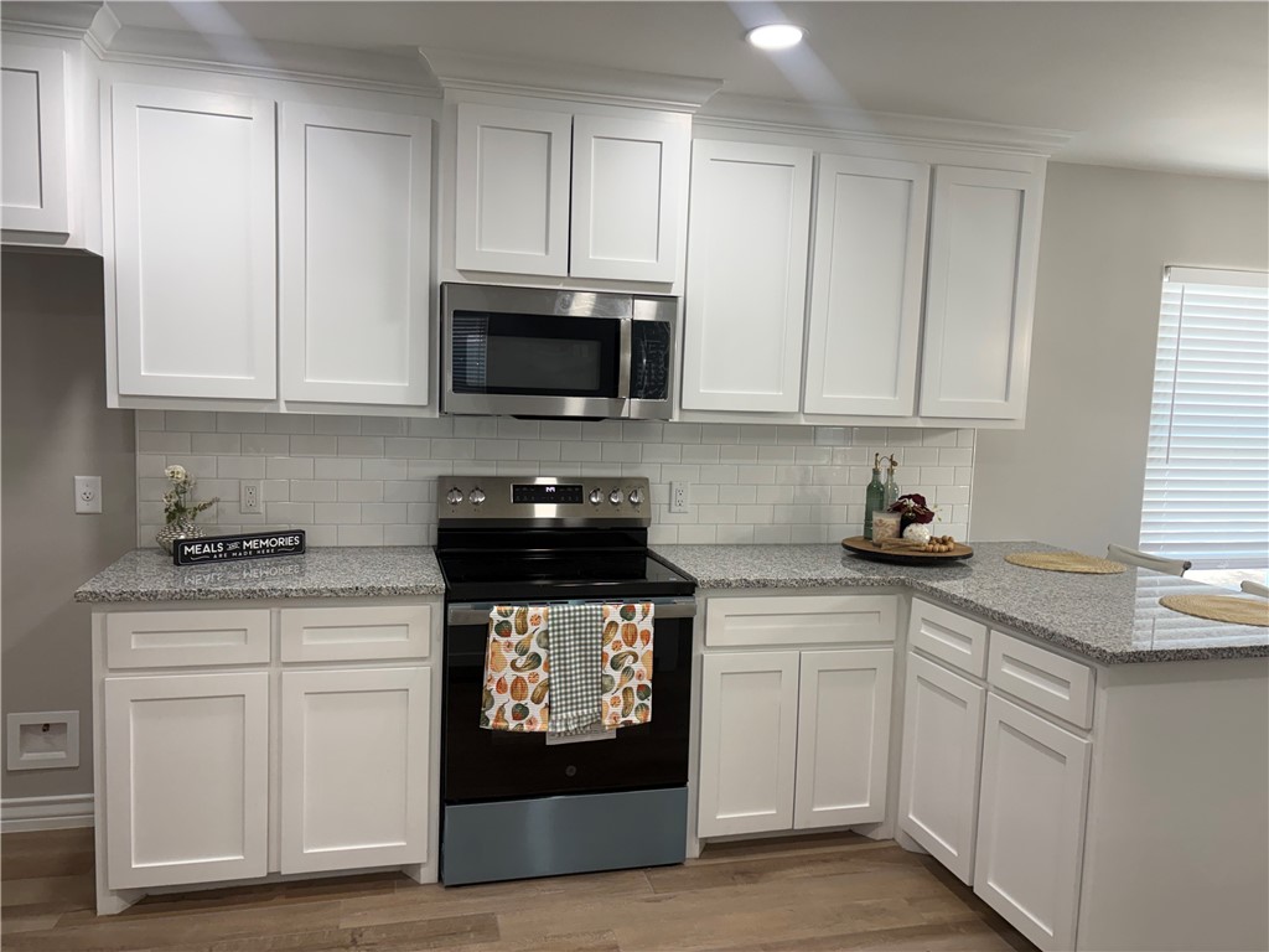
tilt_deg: -5.9
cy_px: 476
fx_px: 953
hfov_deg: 67.3
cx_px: 634
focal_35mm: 26
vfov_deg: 53.1
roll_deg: -1.8
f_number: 1.6
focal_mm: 5.96
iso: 100
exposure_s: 1/120
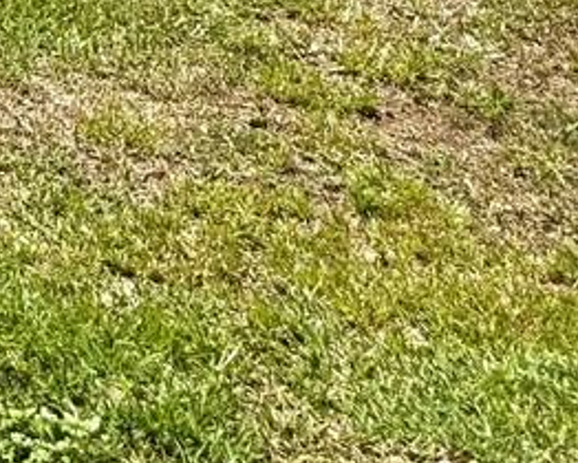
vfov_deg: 9.1
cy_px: -838
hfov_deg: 11.5
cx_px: -726
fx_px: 2448
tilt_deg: -0.6
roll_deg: +0.1
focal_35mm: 143
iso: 80
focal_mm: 6.76
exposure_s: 1/6173
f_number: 1.78
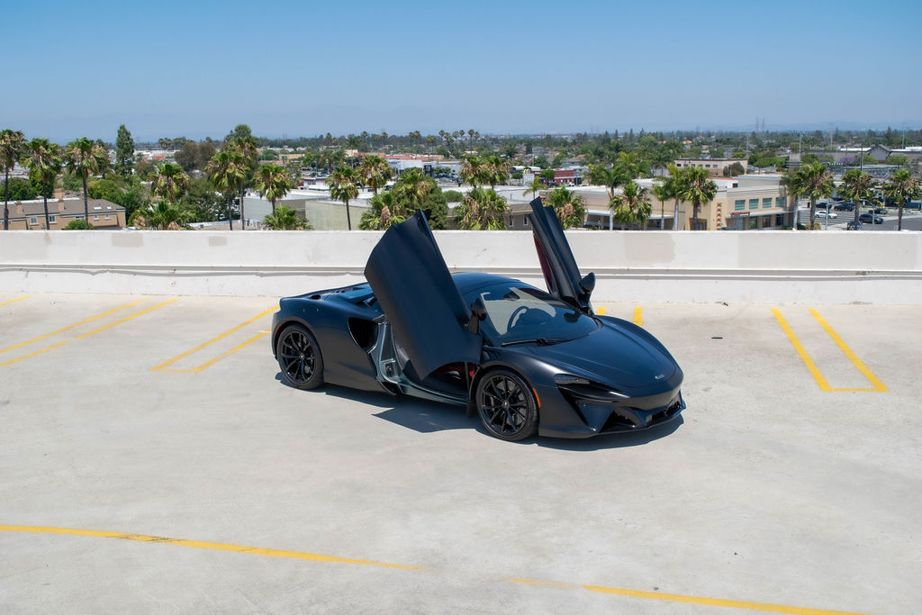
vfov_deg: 36.9
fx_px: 922
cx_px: 461
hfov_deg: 53.1
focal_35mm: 36
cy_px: 308
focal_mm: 24
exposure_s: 1/2000
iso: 400
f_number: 7.1
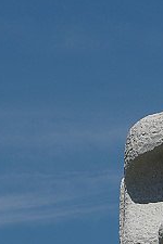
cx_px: 121
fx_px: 2893
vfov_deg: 4.8
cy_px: 118
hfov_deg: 3.2
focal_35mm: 426
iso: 200
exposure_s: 1/640
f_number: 9
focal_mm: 80
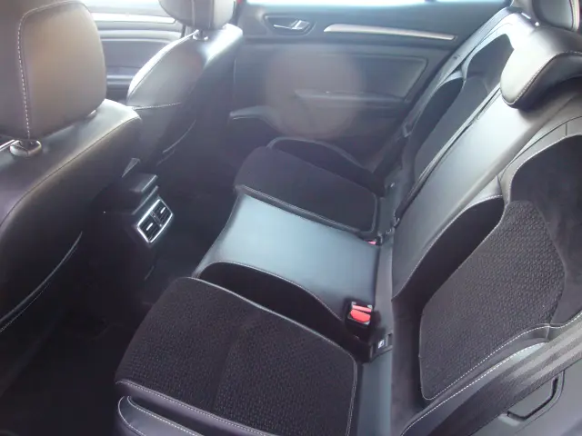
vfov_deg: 49.7
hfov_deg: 63.4
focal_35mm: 28
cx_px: 291
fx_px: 471
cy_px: 218
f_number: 2.8
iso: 200
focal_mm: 4.6
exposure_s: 1/8
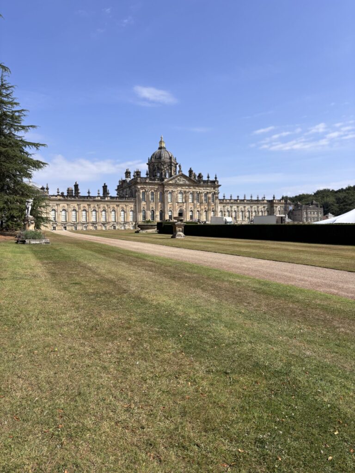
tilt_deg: -1.1
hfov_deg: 53.1
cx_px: 178
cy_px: 236
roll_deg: +1.1
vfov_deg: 67.3
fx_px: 356
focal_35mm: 26
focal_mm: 5.96
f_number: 1.6
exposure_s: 1/3413
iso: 50
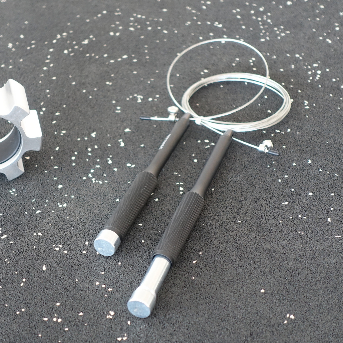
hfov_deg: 19.3
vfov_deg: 19.3
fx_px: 1009
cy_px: 172
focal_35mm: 90
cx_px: 142
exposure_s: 1/40
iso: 800
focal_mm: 25.7
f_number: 2.8
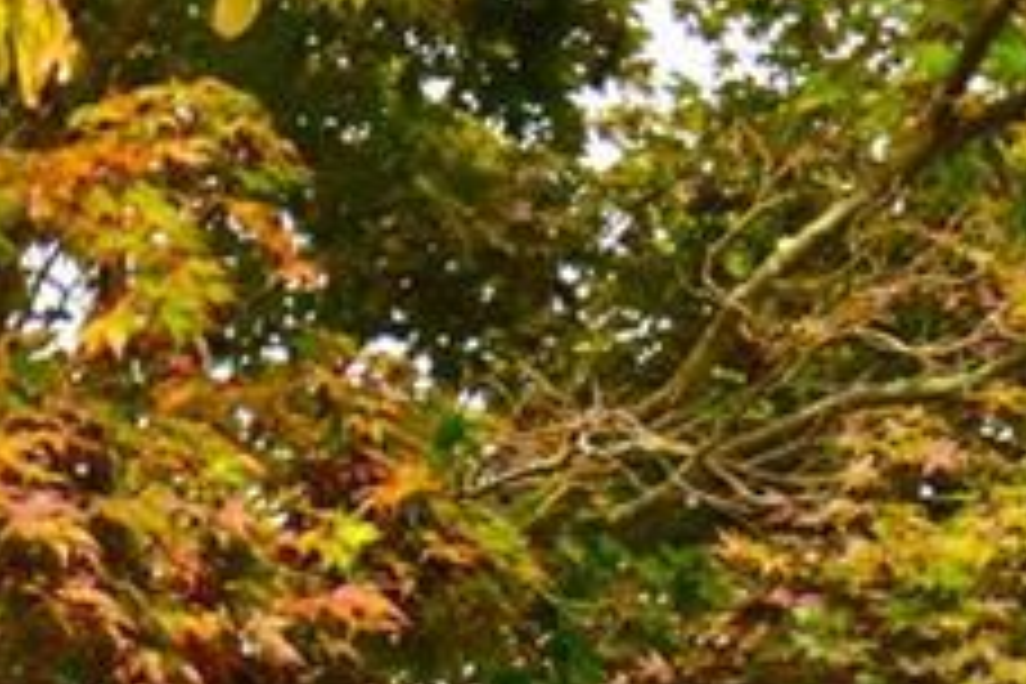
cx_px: -693
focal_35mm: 135
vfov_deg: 9.6
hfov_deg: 13.9
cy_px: 1305
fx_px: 3847
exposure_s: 1/125
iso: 400
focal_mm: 20
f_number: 9.5
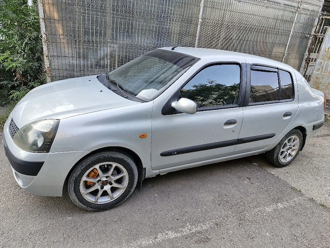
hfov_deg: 73.9
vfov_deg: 58.9
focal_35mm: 23
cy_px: 124
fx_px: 219
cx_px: 165
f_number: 1.8
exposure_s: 1/182
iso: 80
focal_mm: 5.54
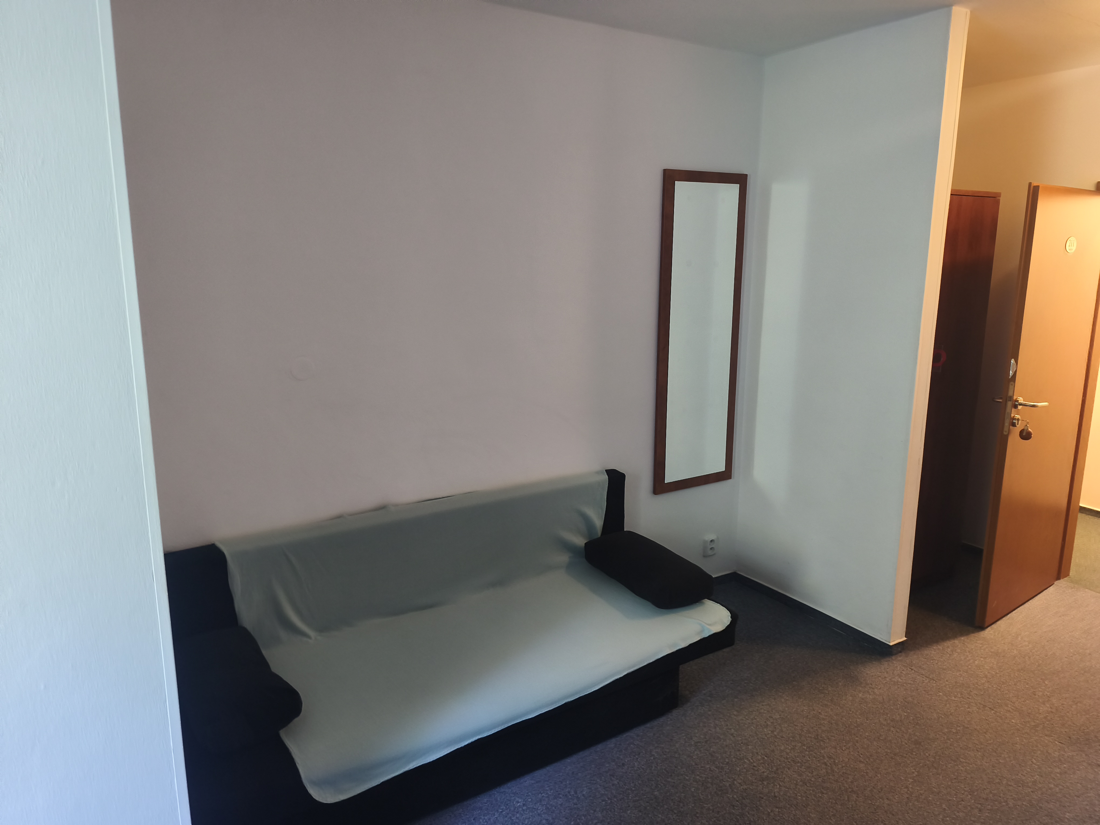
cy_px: 412
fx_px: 731
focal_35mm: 23
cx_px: 550
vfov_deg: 58.9
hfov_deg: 73.9
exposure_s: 1/33.3
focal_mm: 6.14
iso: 1000
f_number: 1.65
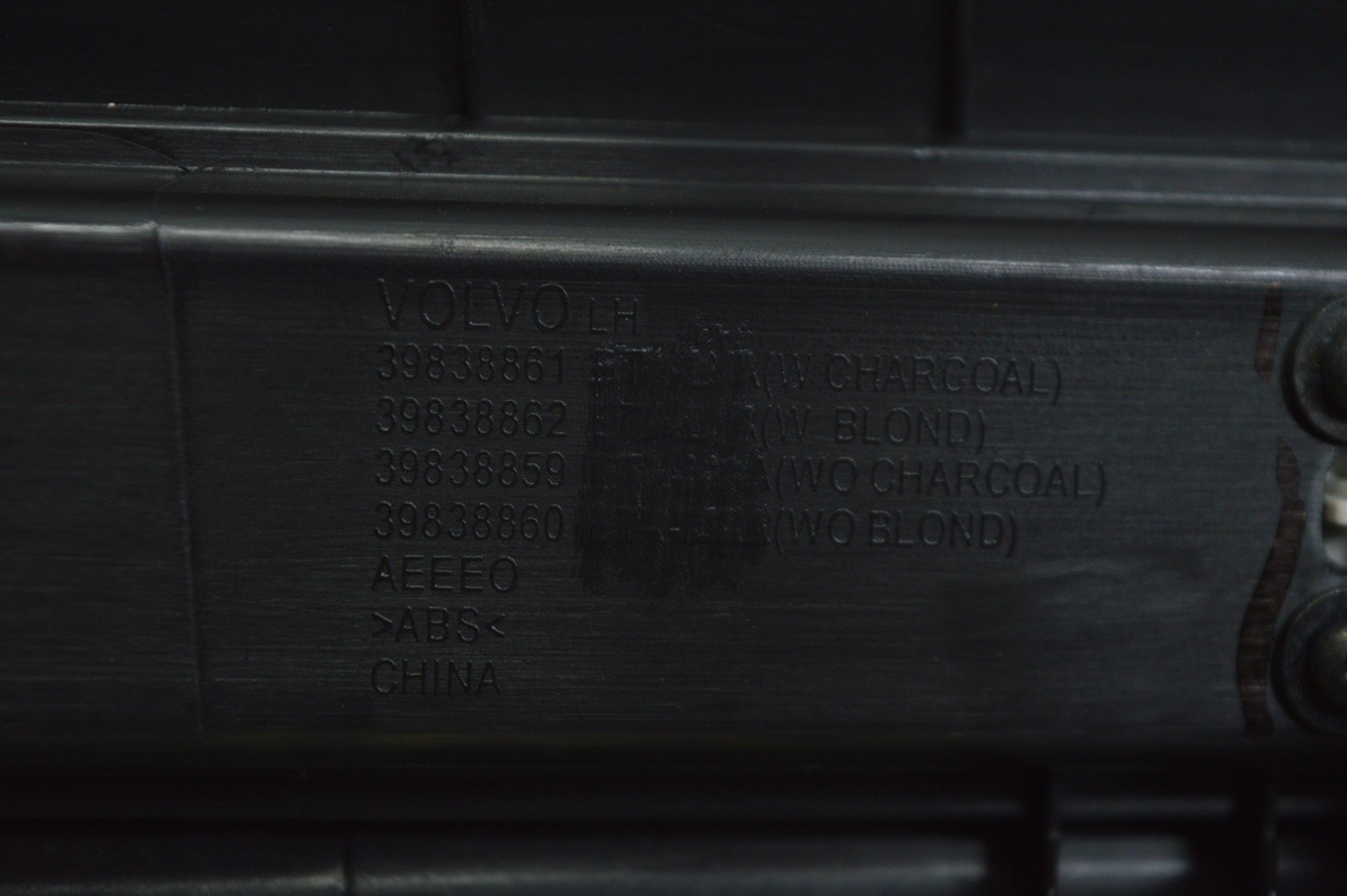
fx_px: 3084
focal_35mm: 82
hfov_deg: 24.6
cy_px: 448
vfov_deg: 16.5
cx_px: 674
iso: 400
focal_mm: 55
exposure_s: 1/40
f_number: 5.6
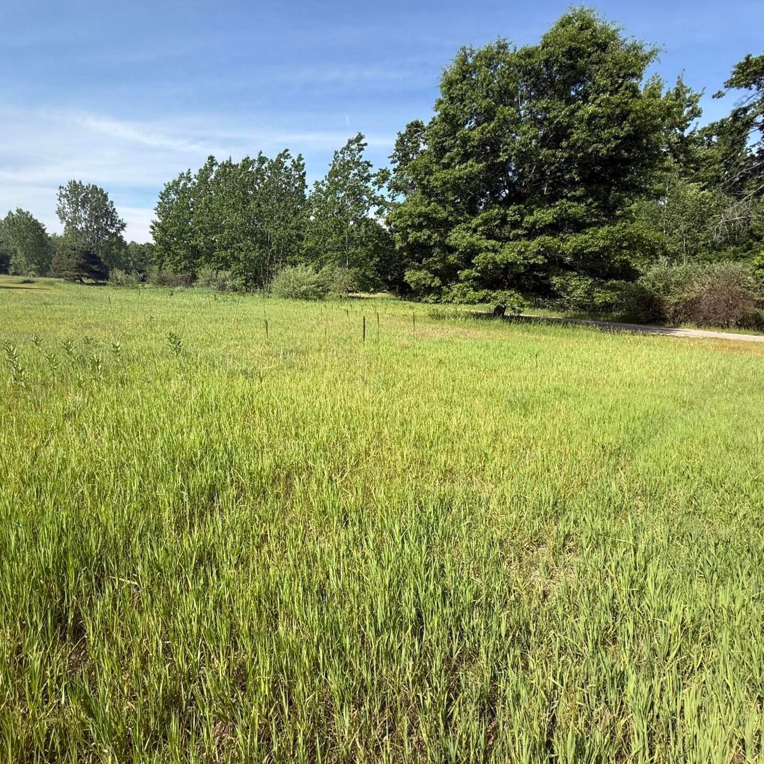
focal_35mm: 17
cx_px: 339
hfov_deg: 83.7
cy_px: 390
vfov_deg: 84.0
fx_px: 424
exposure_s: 1/1339
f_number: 2.2
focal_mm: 2.22
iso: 50
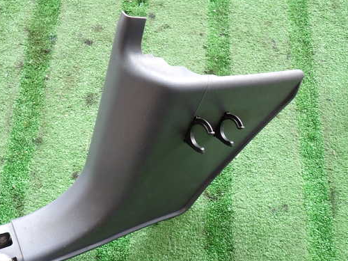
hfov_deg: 59.6
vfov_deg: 46.8
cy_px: 139
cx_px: 143
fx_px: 302
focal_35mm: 30
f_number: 2
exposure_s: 1/60
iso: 160
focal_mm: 4.5
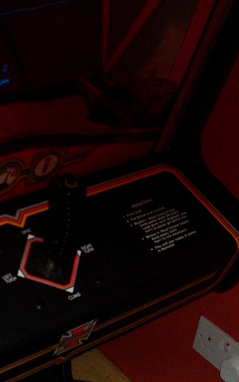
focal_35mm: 71
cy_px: 157
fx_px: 740
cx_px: 23
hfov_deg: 18.1
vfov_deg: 28.9
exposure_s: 1/45
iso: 400
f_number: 2.8
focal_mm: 6.3
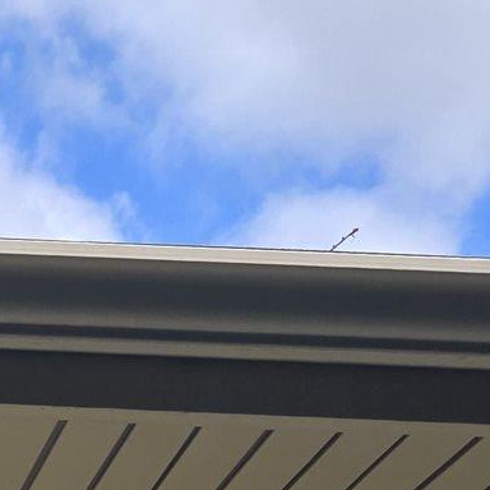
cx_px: -364
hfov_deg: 13.1
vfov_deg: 10.9
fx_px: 1954
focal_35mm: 122
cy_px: 1354
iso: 80
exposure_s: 1/3628
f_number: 1.7
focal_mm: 6.3
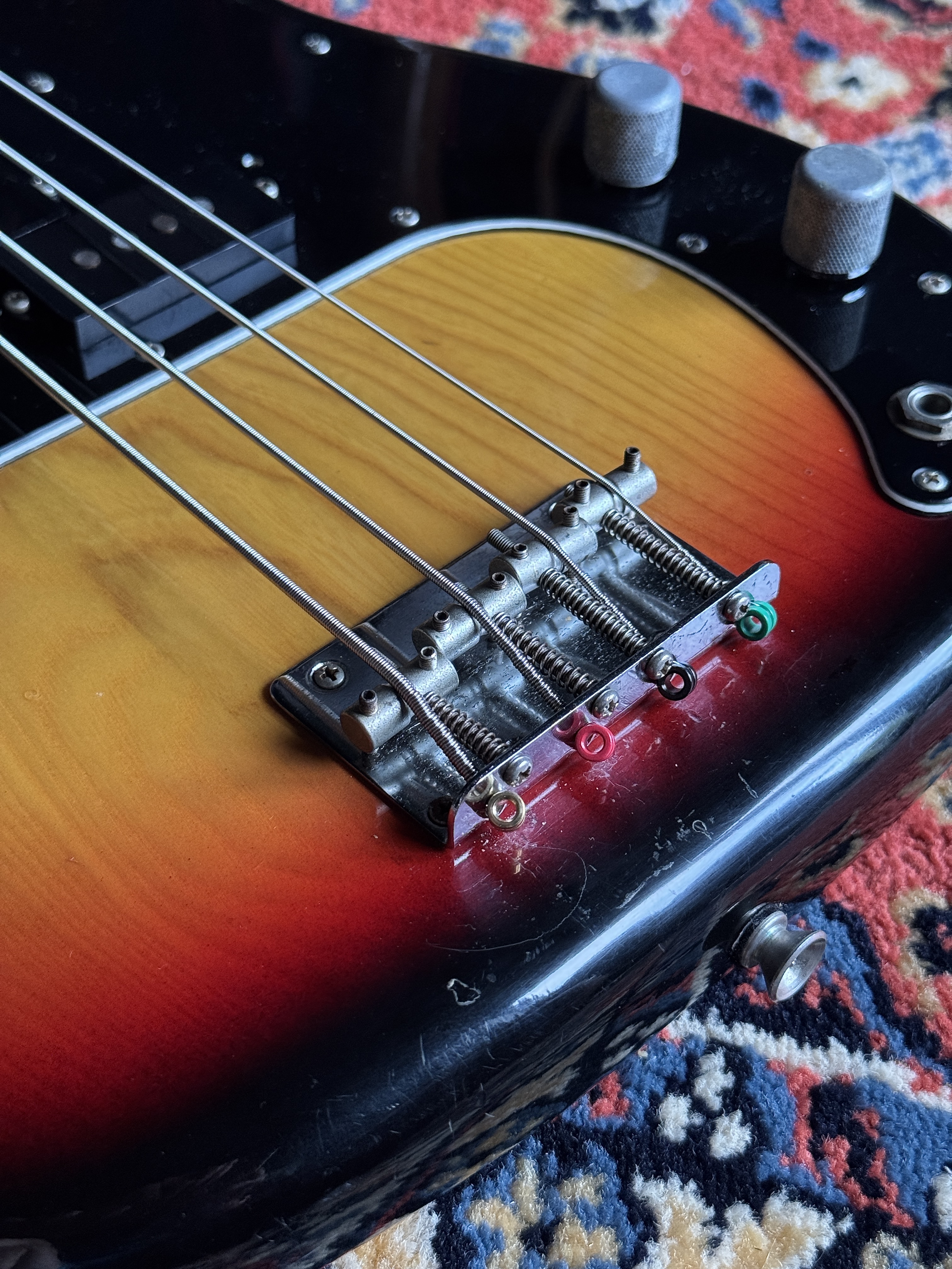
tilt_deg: -47.7
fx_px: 1760
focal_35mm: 48
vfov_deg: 39.7
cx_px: 476
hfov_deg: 30.3
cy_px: 634
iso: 500
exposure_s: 1/40
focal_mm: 6.76
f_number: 1.78
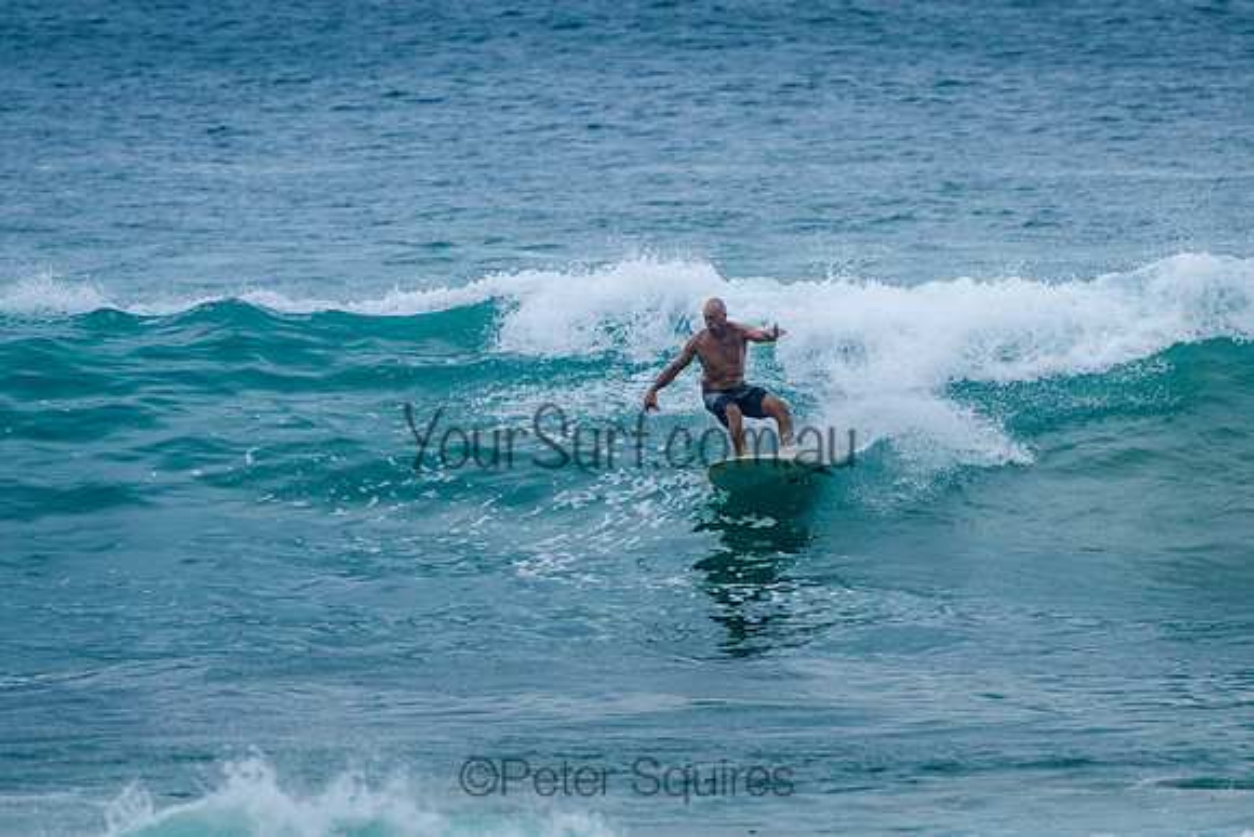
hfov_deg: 3.7
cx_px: 757
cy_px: 413
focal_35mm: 550
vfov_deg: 2.5
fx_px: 19174
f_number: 8
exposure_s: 1/2000
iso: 500
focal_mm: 400
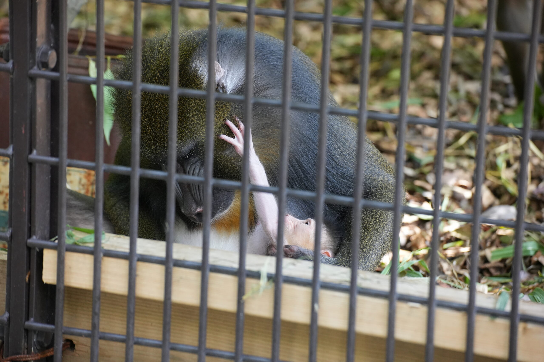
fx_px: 2040
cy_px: 181
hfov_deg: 15.2
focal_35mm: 135
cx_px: 272
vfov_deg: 10.2
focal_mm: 135
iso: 3200
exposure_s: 1/500
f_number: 5
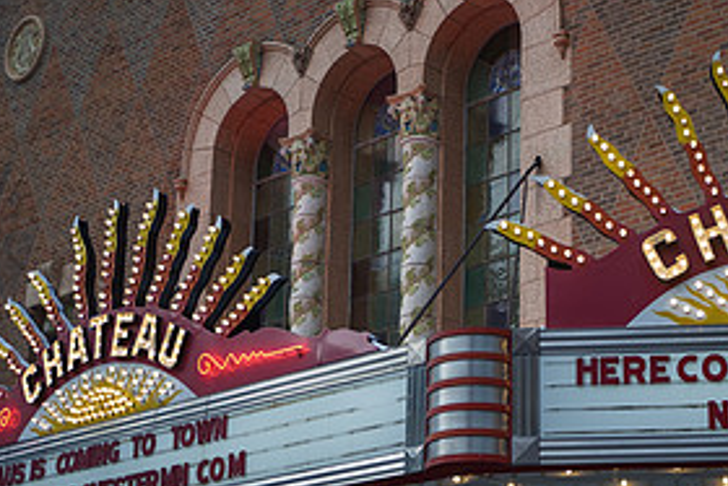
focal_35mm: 75
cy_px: 466
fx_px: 1517
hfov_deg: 26.6
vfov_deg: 17.8
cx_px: 550
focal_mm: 35
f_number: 1.8
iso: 64
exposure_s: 1/125
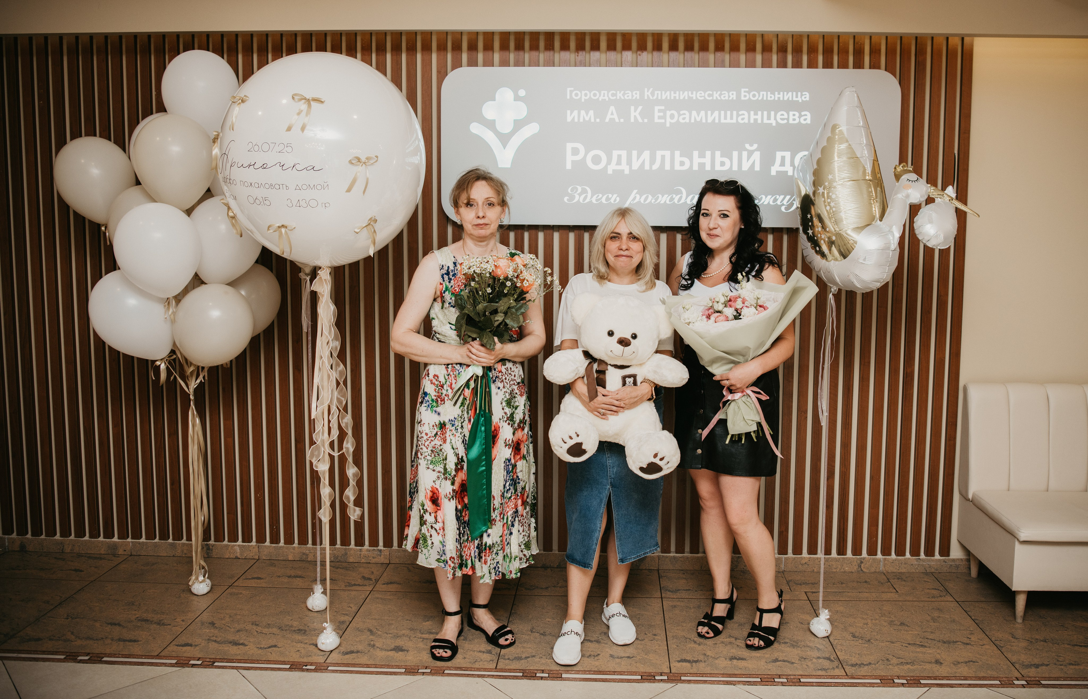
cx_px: 578
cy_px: 313
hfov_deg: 62.3
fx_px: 900
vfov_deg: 42.4
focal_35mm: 30
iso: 160
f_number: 3.5
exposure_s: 1/160
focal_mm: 28
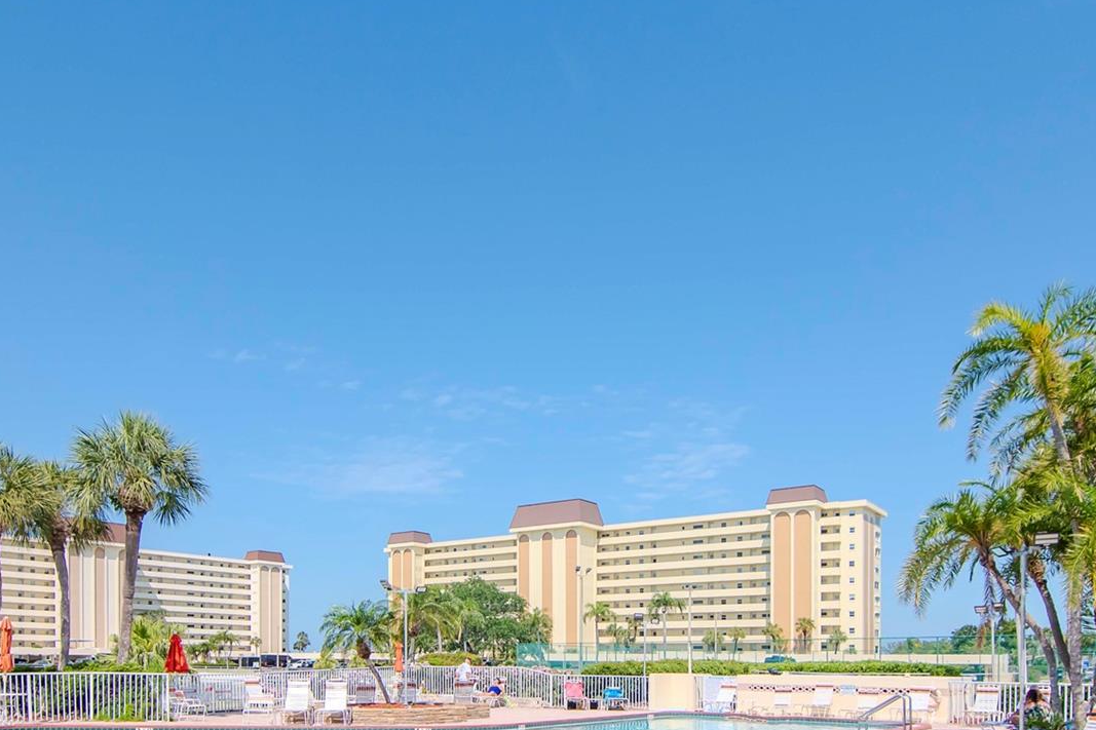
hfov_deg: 72.0
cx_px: 587
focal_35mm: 25
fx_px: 753
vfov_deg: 51.2
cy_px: 455
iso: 400
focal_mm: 11
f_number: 5
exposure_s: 1/4000
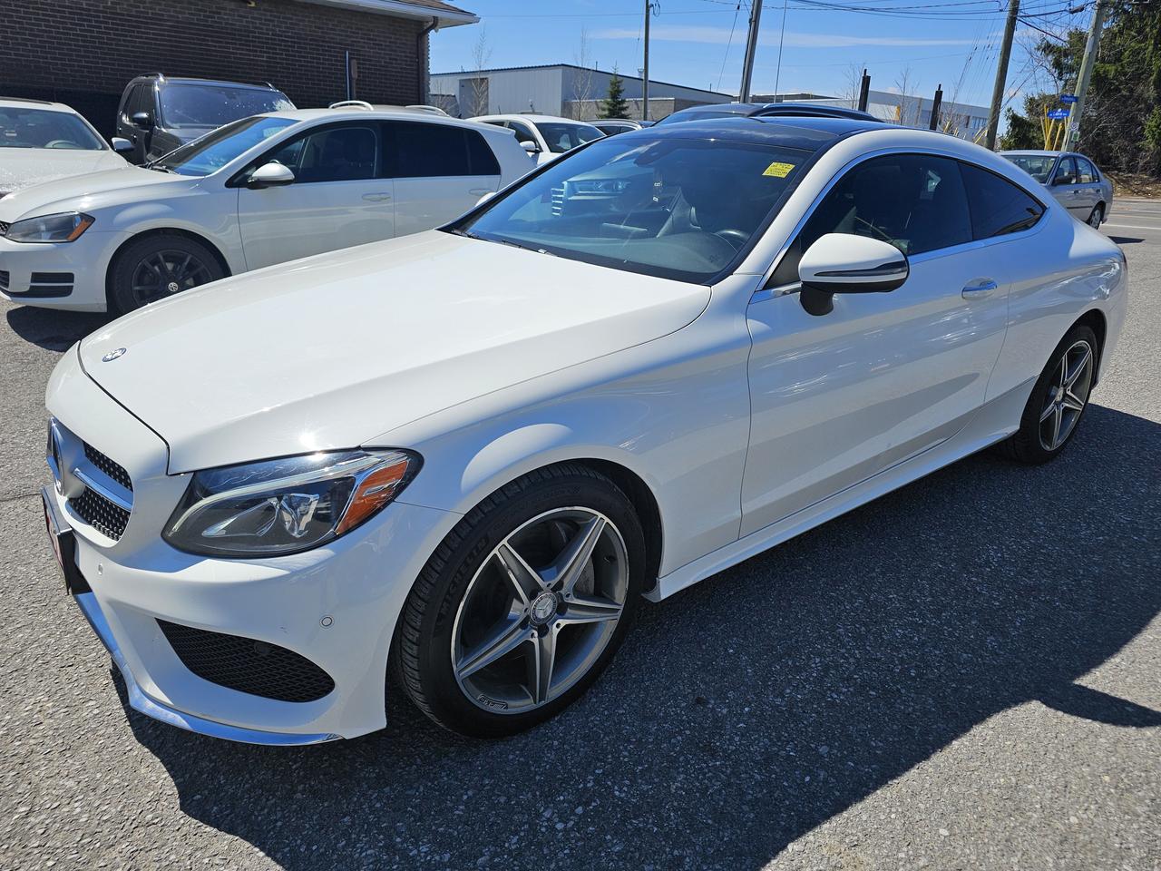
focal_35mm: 23
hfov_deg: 73.9
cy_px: 436
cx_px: 580
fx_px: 771
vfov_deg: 58.9
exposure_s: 1/1484
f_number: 1.7
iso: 16
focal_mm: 6.3
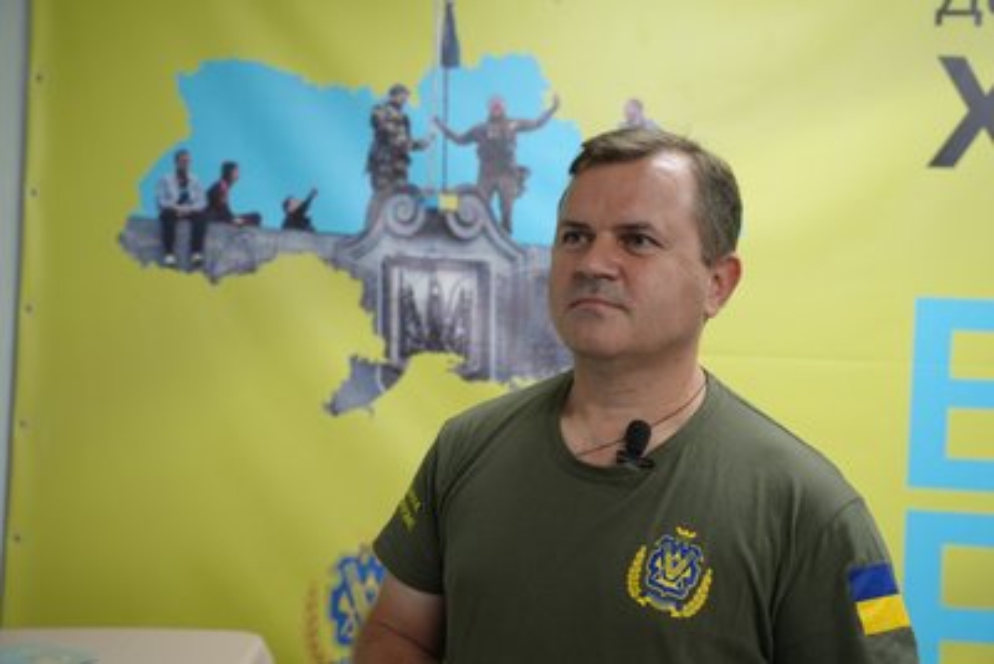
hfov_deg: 53.1
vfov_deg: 36.9
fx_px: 994
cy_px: 332
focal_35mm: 36
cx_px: 497
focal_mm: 36
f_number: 4
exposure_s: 1/160
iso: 1600
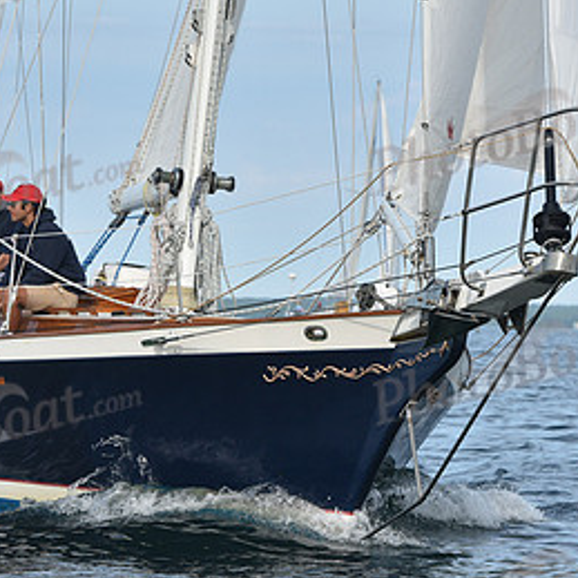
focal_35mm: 285
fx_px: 5384
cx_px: 259
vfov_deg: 6.1
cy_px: 282
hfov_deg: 6.1
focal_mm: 150
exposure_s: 1/1000
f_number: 8
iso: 320
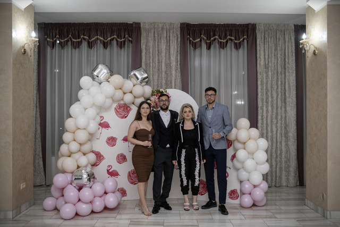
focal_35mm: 35
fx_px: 331
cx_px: 170
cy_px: 114
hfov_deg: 54.4
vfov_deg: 37.9
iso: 800
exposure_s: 1/160
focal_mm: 23
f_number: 1.8
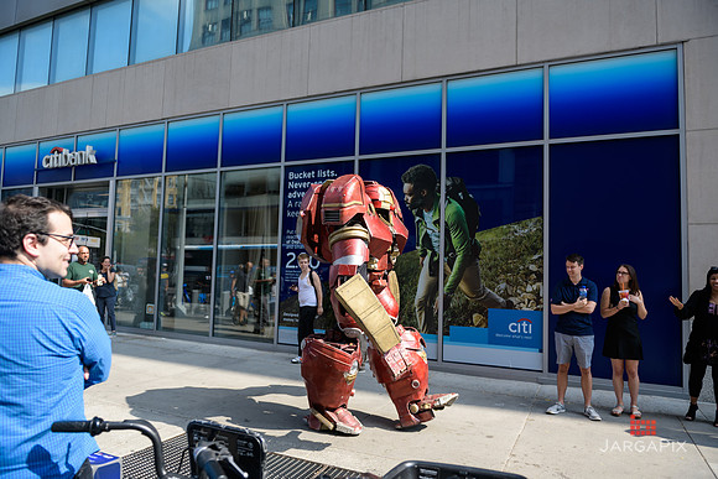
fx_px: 479
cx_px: 359
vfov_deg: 53.2
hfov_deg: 73.7
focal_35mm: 24
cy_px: 240
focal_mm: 24
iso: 200
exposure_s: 1/1250
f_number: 3.2
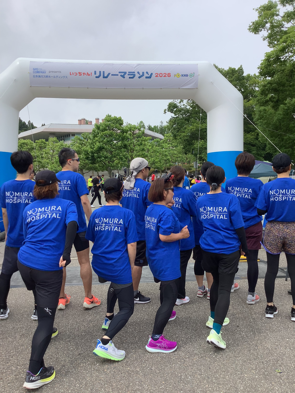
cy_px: 196
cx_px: 148
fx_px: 352
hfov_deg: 45.4
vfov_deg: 58.4
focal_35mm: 31
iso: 25
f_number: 2.4
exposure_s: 1/970
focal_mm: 3.3
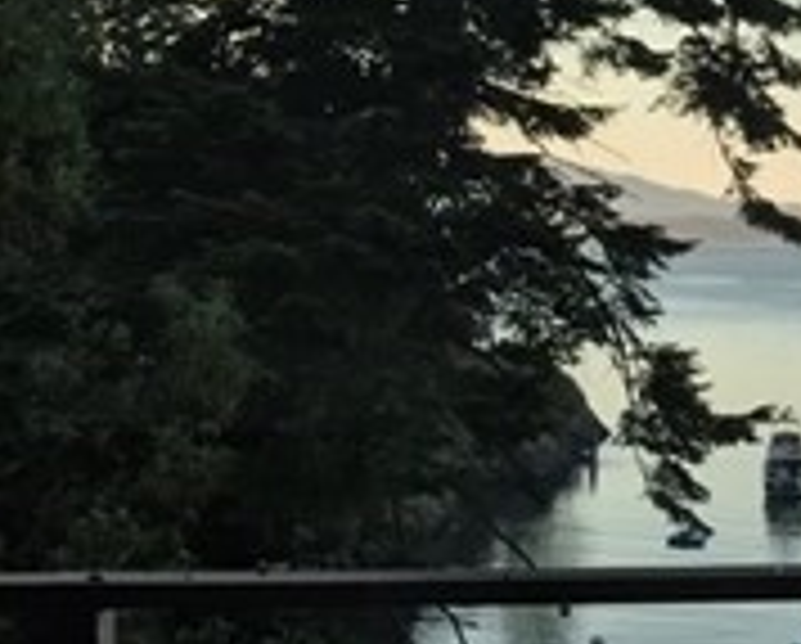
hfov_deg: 18.4
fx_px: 2327
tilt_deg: -3.5
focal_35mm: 98
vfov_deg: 15.7
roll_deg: -0.3
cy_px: 365
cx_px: 1004
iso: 20
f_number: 1.8
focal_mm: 3.99
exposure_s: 1/630
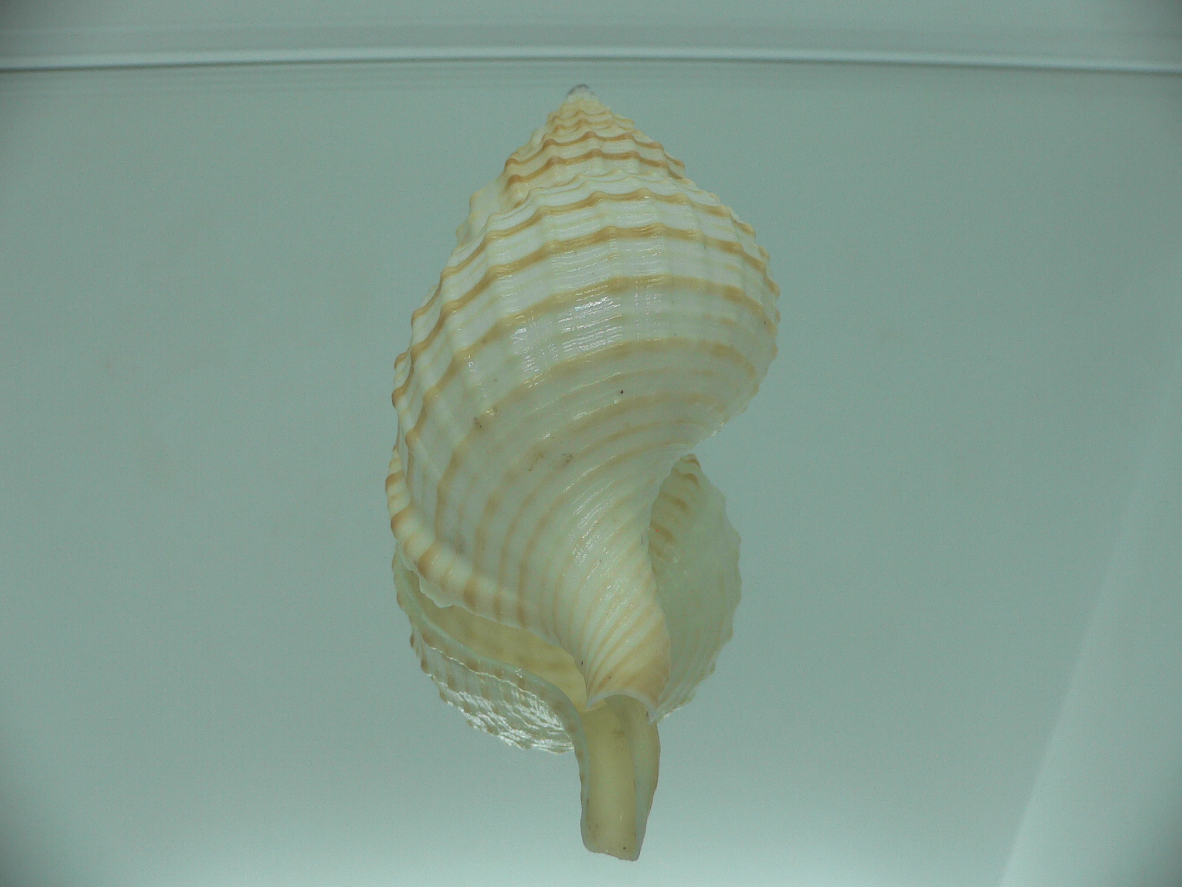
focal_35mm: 35
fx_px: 1195
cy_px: 444
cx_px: 591
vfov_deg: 40.7
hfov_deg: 52.6
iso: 80
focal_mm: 4.6
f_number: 2.8
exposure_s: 1/80
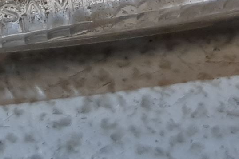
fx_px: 683
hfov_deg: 19.3
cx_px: 234
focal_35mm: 103
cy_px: -169
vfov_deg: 11.8
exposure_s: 1/50
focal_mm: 3.93
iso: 50
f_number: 1.7
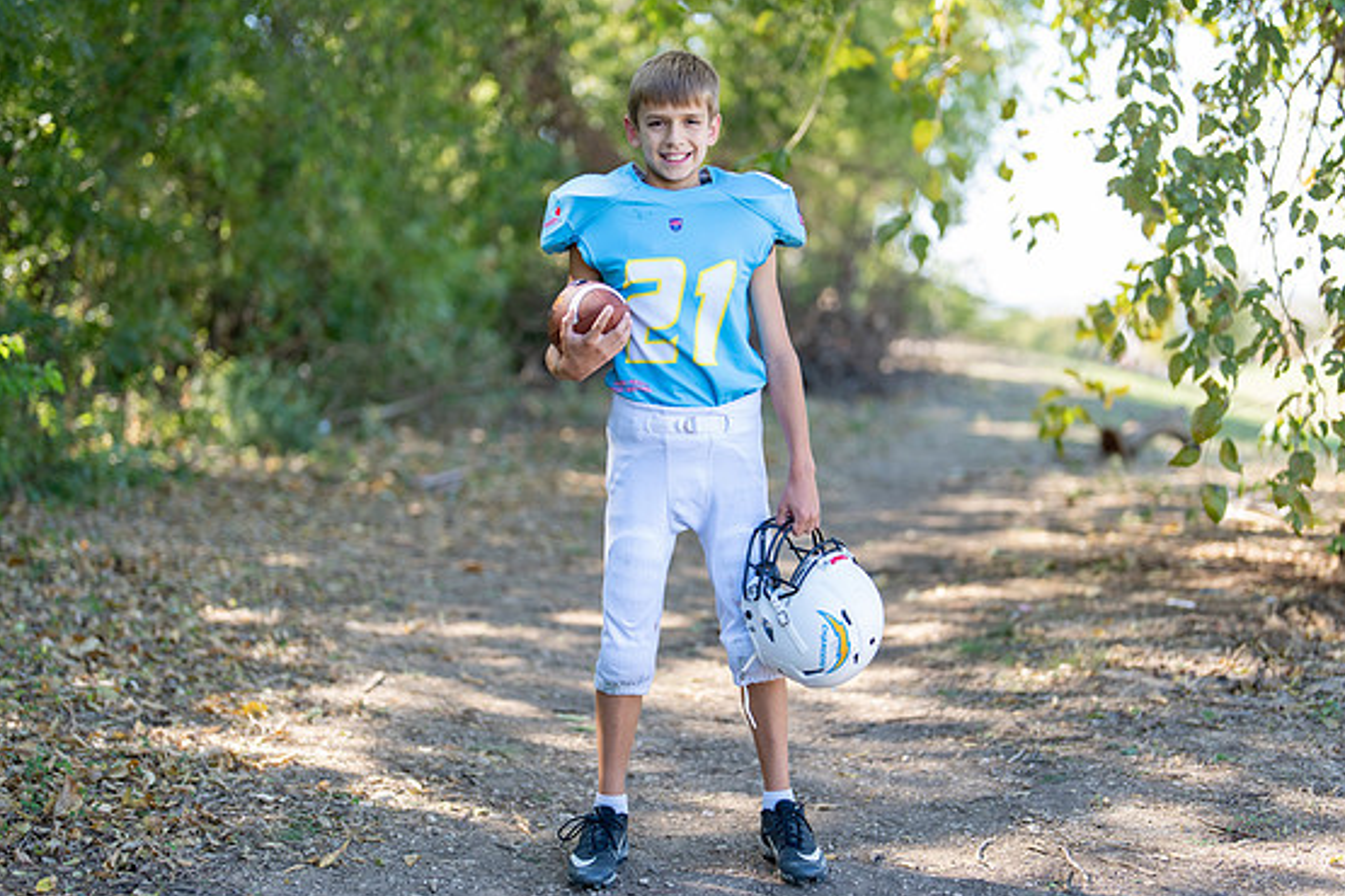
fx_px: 2204
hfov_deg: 33.9
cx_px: 738
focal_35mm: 59
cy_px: 478
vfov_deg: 23.0
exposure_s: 1/800
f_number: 1.2
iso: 100
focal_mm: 50
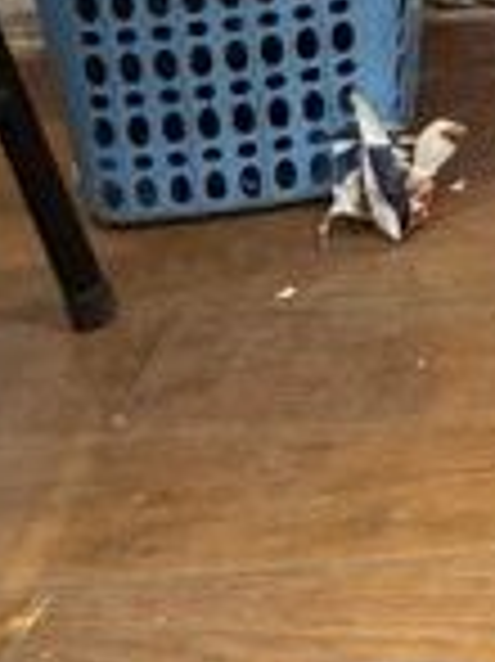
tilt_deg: -9.2
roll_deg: -0.7
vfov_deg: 9.5
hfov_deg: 7.1
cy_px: -1081
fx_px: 3380
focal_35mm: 177
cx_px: 1674
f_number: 1.8
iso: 80
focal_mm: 4.25
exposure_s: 1/100
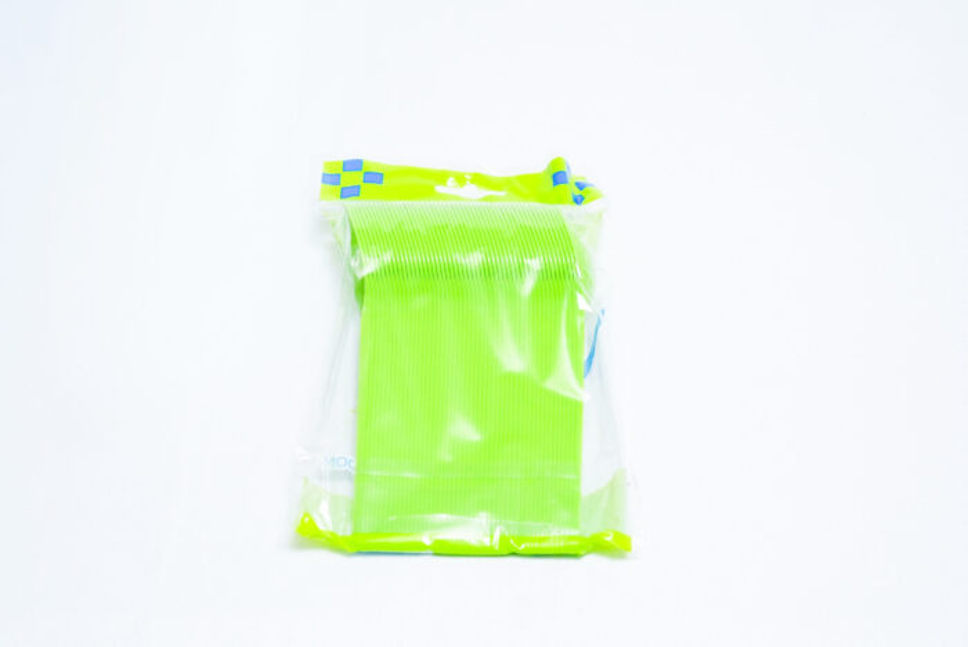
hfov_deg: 28.8
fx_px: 1884
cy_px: 324
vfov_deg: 19.5
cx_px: 484
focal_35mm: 70
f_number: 9
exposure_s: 1/200
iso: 3200
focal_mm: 70
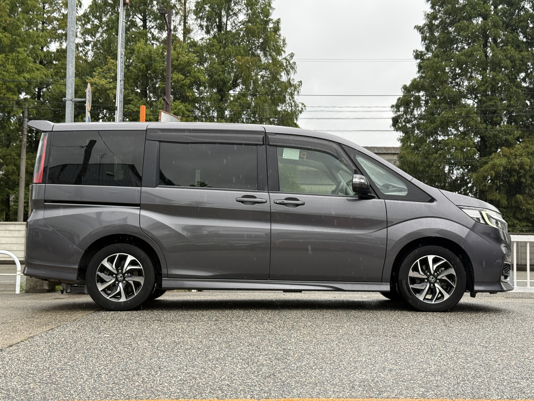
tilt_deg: +3.6
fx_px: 756
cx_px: 268
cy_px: 197
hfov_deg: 38.9
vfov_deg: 29.7
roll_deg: -0.9
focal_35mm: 49
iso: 80
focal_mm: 6.76
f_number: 1.78
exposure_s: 1/506
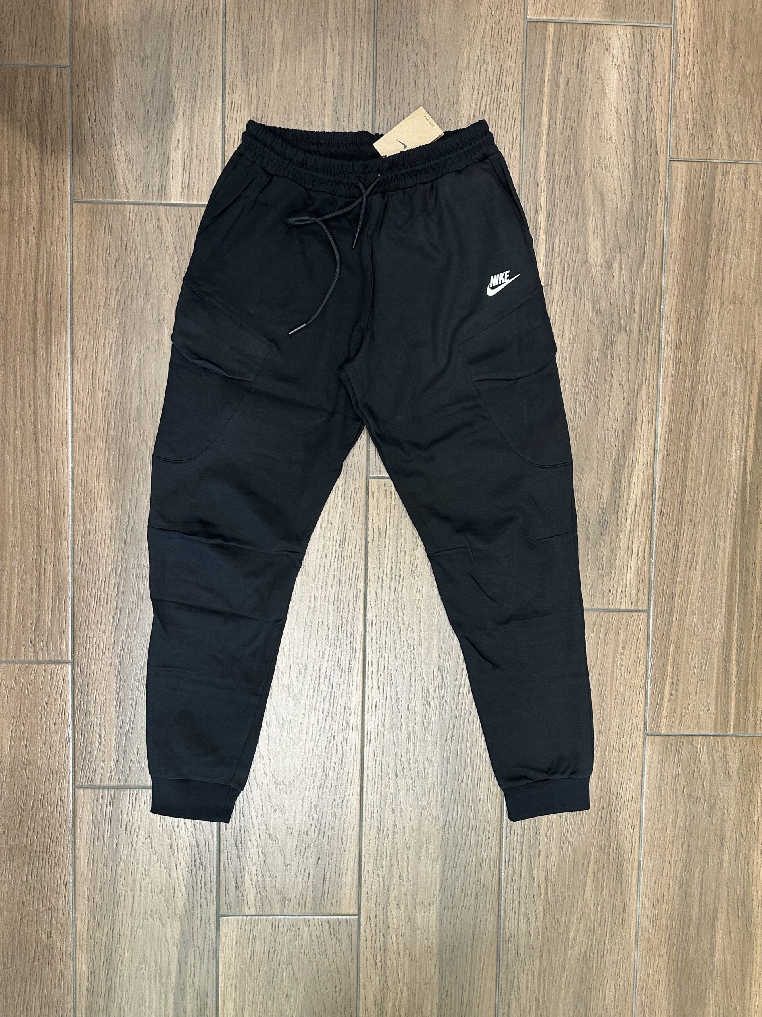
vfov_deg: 71.6
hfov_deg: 56.8
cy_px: 508
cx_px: 381
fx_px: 704
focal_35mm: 24
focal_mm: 6.86
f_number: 1.78
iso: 200
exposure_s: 1/50
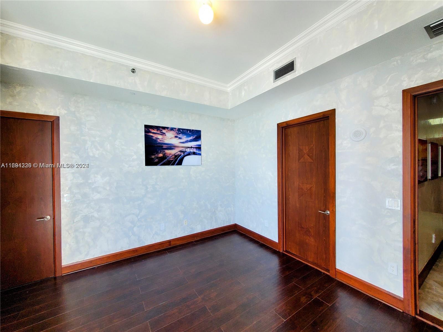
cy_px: 166
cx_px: 222
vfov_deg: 89.9
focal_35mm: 13
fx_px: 166
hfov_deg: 106.2
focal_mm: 1.8
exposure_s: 1/60
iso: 100
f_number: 2.2
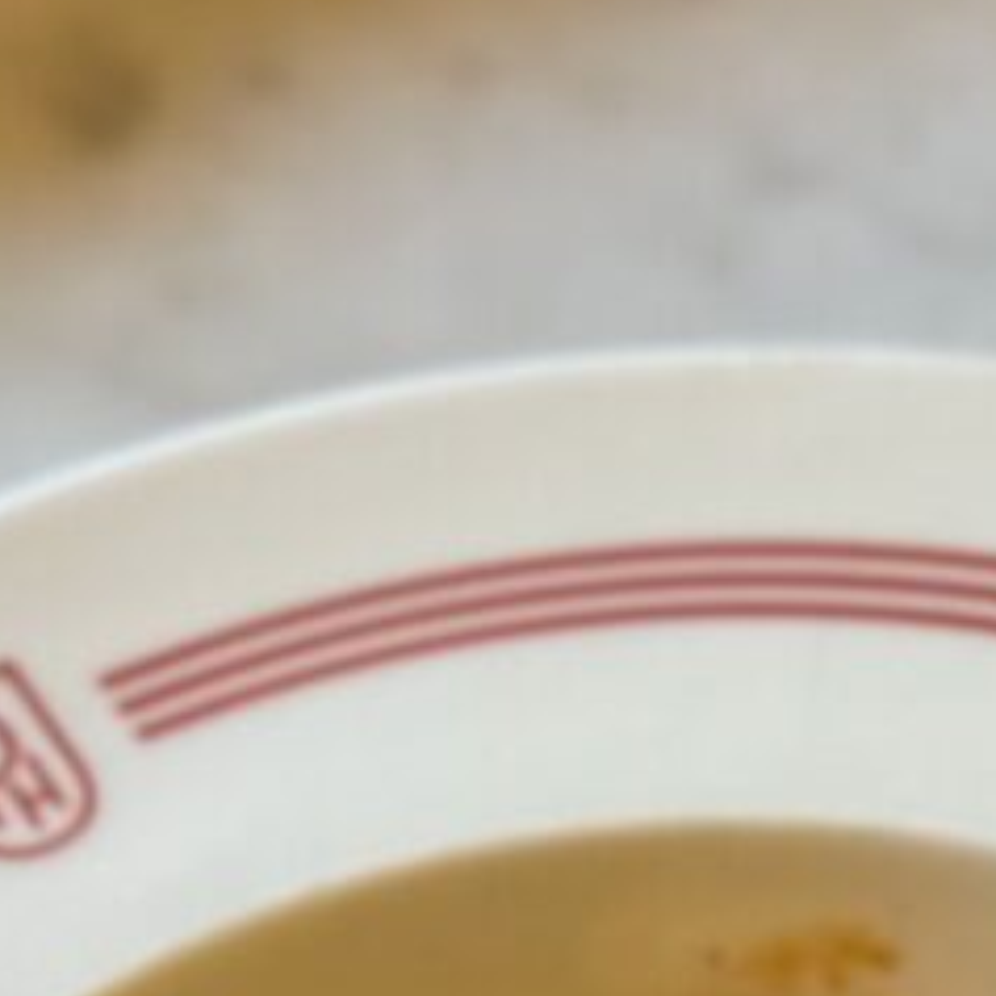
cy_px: 1473
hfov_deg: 17.4
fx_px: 3223
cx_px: 850
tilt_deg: -58.3
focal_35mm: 99
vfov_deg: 16.1
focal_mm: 5.7
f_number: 1.5
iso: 250
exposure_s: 1/60
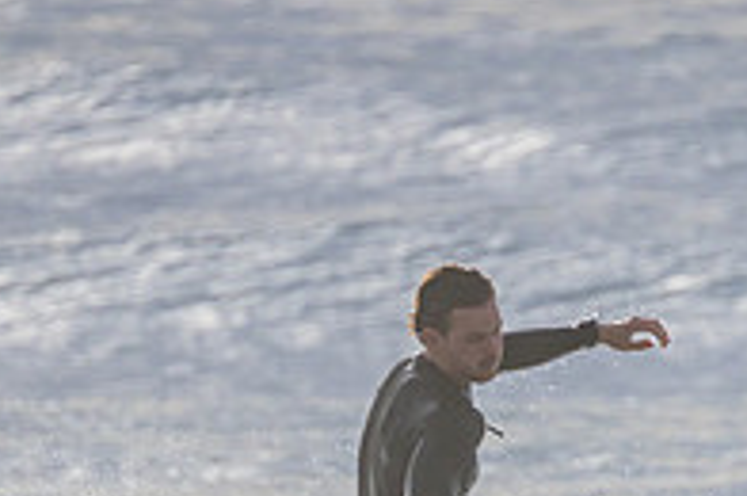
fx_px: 36791
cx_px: 617
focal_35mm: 1776
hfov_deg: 1.2
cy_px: 706
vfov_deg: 0.8
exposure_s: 1/2500
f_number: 5.6
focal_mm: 400
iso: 180
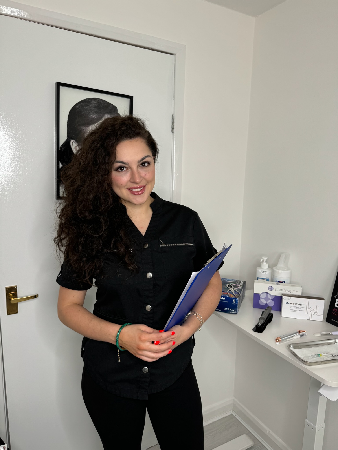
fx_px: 312
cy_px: 225
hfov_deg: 56.8
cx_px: 169
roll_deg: -1.2
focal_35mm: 24
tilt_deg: -9.0
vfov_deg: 71.6
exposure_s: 1/158
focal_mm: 6.76
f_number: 1.78
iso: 64
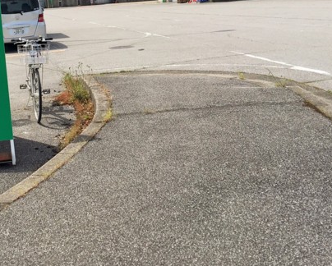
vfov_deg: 27.1
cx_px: 78
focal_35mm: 56
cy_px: 99
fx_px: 551
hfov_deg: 32.8
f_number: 2.2
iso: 25
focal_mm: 4.15
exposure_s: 1/1709
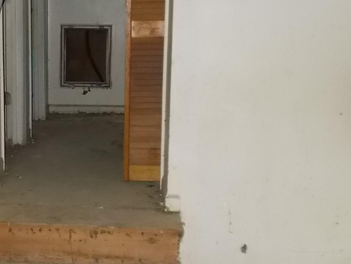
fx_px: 680
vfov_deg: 21.9
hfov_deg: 28.2
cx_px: 54
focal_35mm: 67
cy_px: 147
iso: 320
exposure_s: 1/30
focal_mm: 6.9
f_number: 3.9
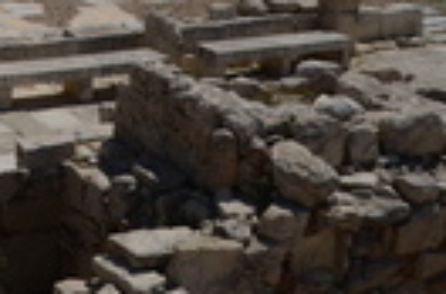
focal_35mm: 80
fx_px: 988
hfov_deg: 24.1
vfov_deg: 15.9
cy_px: -113
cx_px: -20
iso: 100
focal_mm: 16
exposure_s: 1/400
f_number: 10
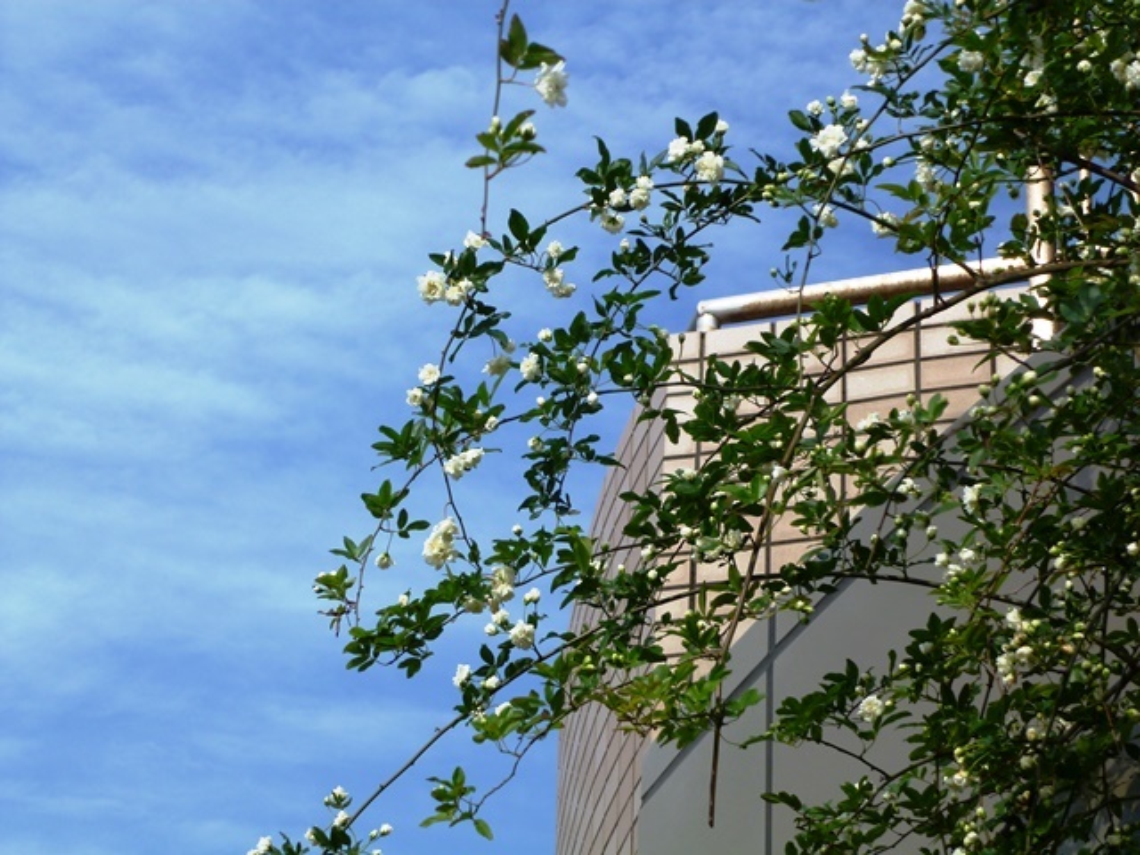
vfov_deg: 12.3
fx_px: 3952
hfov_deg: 16.4
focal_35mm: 120
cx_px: 570
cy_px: 428
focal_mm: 21.3
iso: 80
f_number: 5.8
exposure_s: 1/400
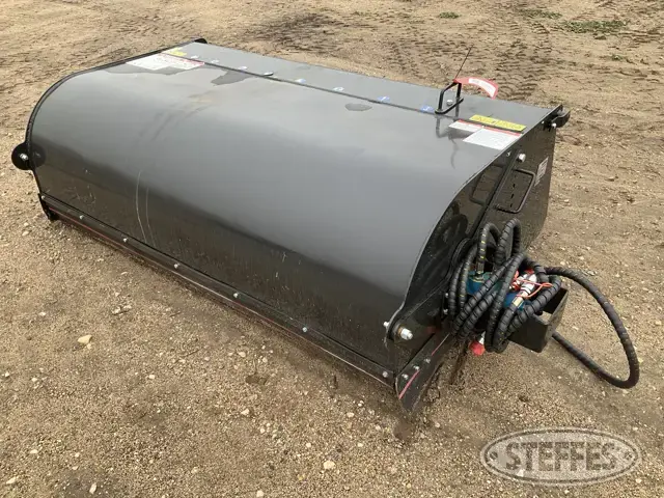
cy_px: 249
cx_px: 332
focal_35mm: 29
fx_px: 556
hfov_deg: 61.7
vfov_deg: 48.2
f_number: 1.8
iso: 25
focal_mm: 3
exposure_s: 1/287
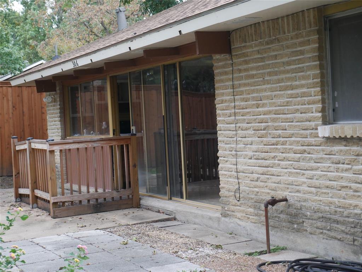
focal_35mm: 62
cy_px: 136
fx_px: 649
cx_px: 181
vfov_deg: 23.7
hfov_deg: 31.2
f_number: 5.4
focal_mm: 31
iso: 1600
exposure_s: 1/80
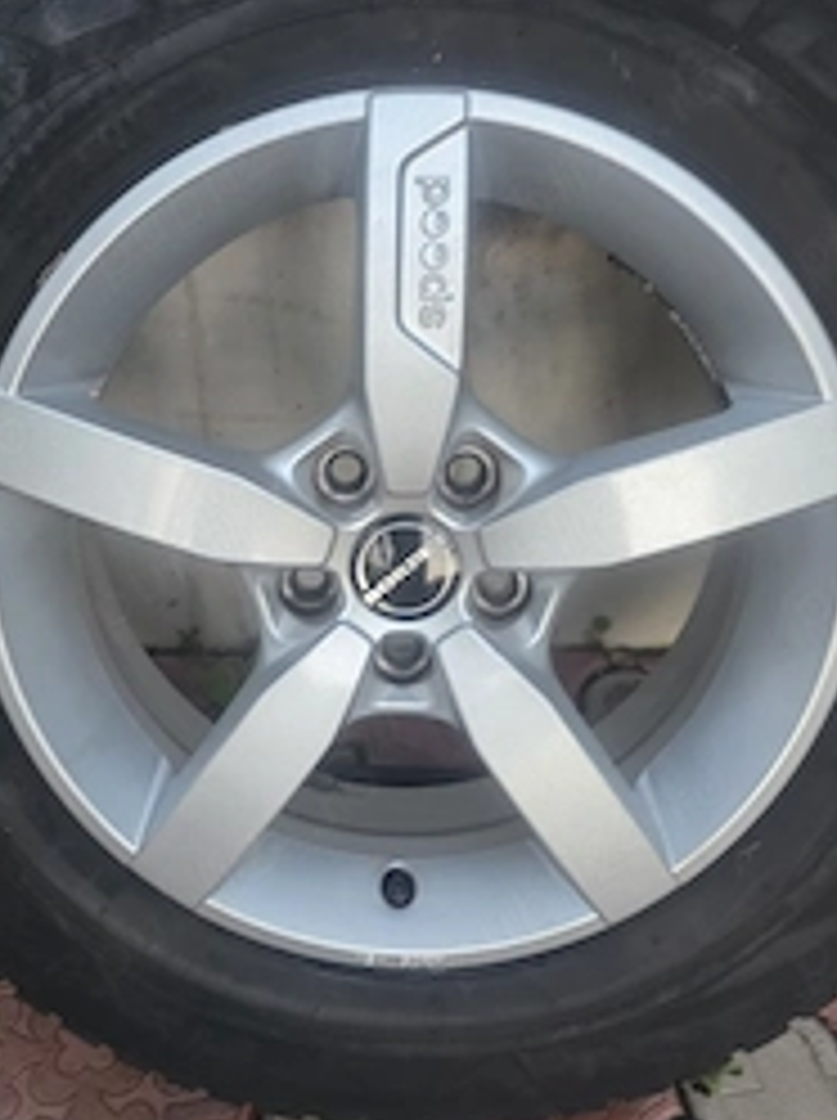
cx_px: 324
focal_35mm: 37
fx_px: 1196
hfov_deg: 38.4
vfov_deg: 50.2
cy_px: 576
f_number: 1.7
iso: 640
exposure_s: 1/101
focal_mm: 6.3
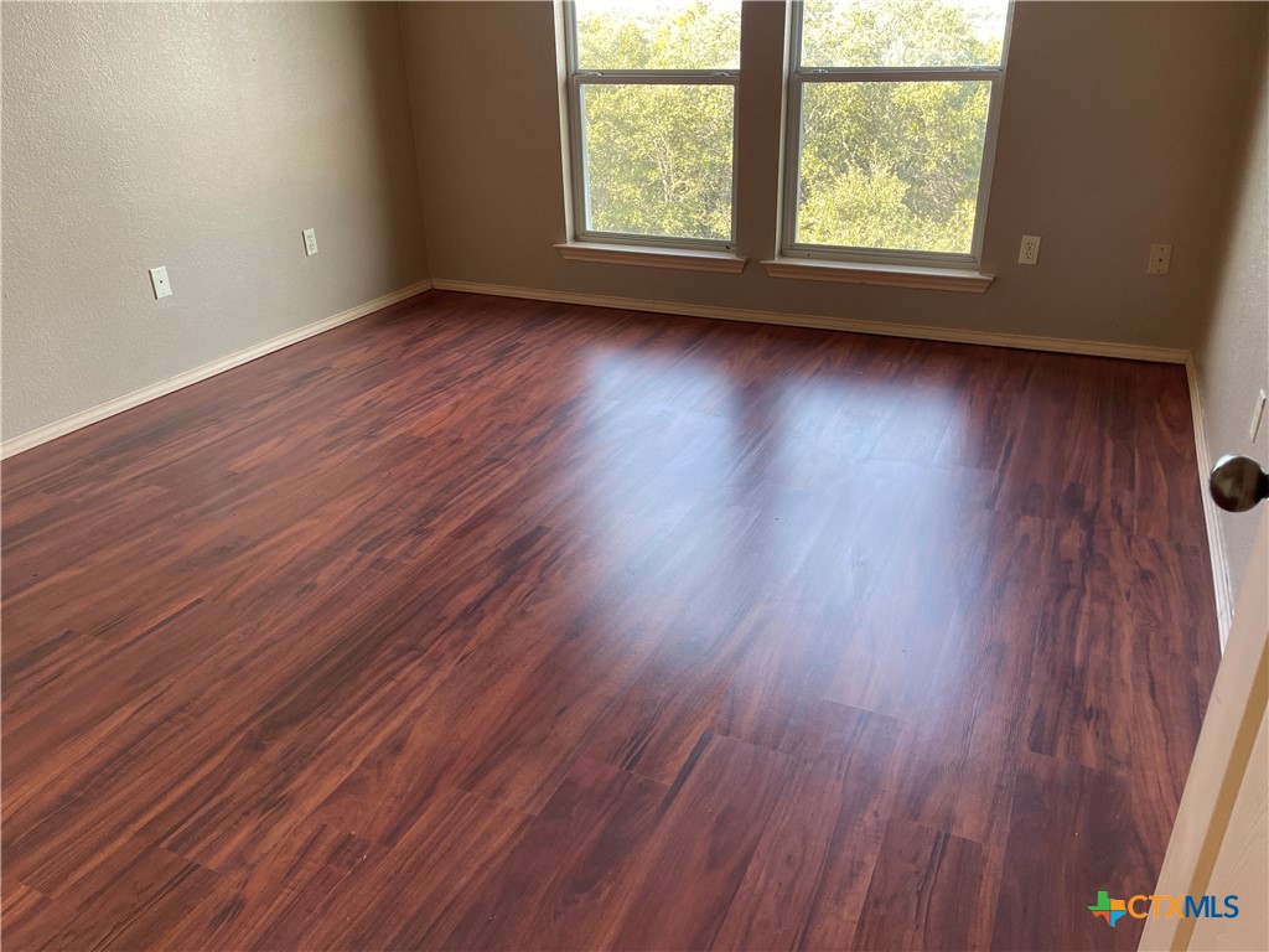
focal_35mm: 26
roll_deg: +2.0
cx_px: 634
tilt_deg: -26.2
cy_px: 476
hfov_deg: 67.3
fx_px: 953
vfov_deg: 53.1
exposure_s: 1/120
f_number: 1.6
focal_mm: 5.1
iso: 100
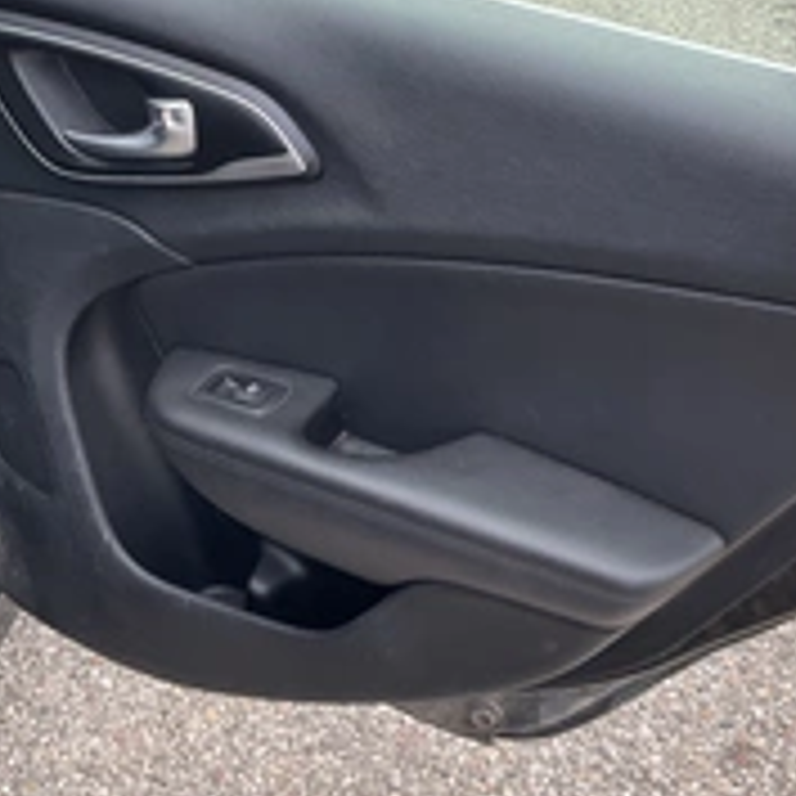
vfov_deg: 29.5
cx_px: 396
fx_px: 1509
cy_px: 315
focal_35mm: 58
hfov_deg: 29.6
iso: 25
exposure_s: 1/286
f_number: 1.8
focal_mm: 3
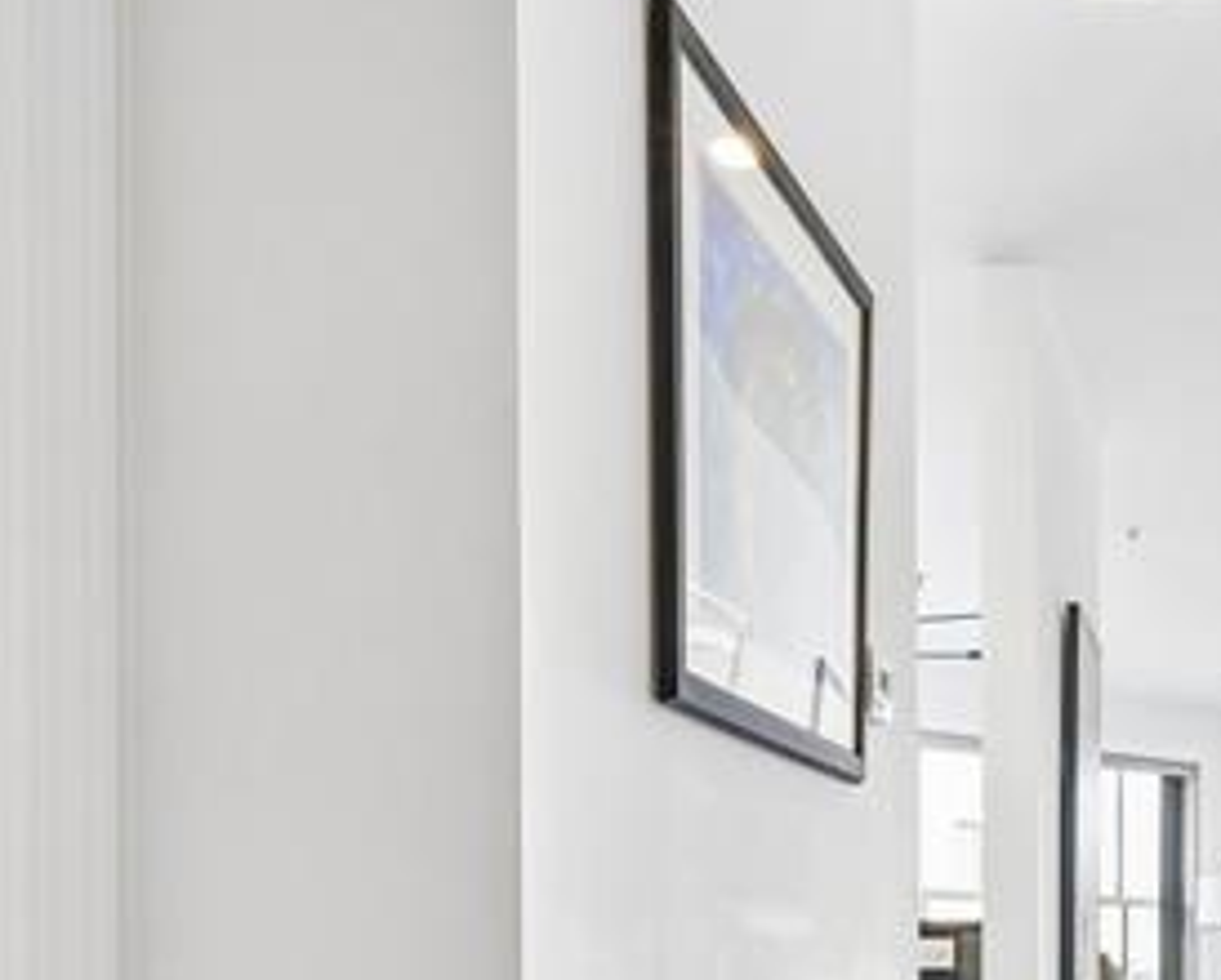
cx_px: 1181
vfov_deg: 28.4
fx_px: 1773
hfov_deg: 35.0
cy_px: 1047
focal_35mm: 49
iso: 500
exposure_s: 1/5
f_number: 8
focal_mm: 14
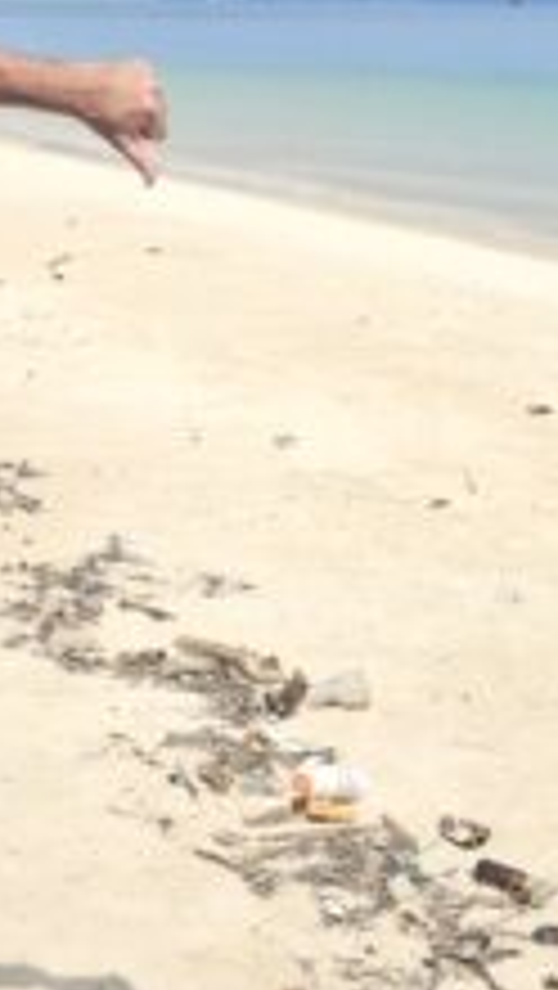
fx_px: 2390
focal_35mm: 91
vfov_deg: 23.1
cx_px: 315
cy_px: 225
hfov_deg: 13.3
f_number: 1.8
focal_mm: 5.4
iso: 25
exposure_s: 1/1946
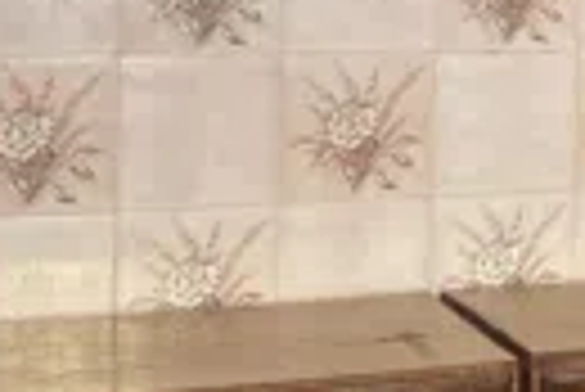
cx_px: 1053
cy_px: 59
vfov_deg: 10.3
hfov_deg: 13.7
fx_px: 2164
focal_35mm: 133
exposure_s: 1/50
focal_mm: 4.25
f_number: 1.8
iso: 320
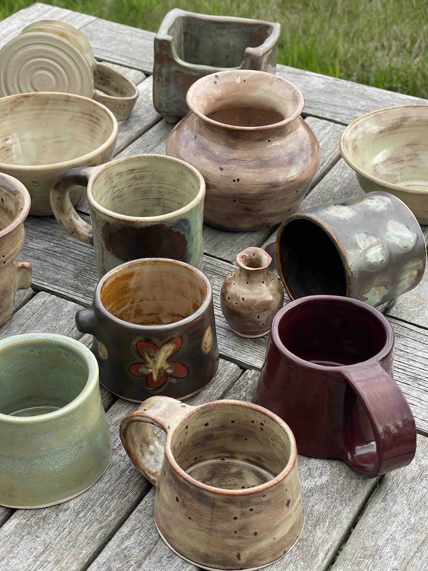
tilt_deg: -35.9
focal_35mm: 64
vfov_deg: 30.3
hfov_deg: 22.9
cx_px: 214
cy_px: 286
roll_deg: +1.6
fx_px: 1055
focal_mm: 7.5
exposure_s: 1/196
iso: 20
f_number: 2.2
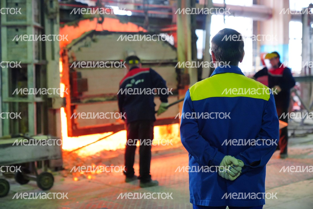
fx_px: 566
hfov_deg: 30.9
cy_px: 104
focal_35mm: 65
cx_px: 156
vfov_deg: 21.0
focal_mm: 65
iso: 3200
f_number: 3.2
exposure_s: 1/80
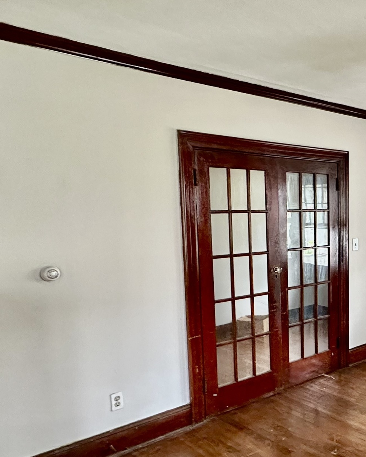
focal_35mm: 34
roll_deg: -0.5
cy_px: 258
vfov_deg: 52.7
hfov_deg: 37.4
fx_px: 460
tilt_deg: -6.3
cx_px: 388
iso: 800
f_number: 2.2
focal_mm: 2.22
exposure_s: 1/60
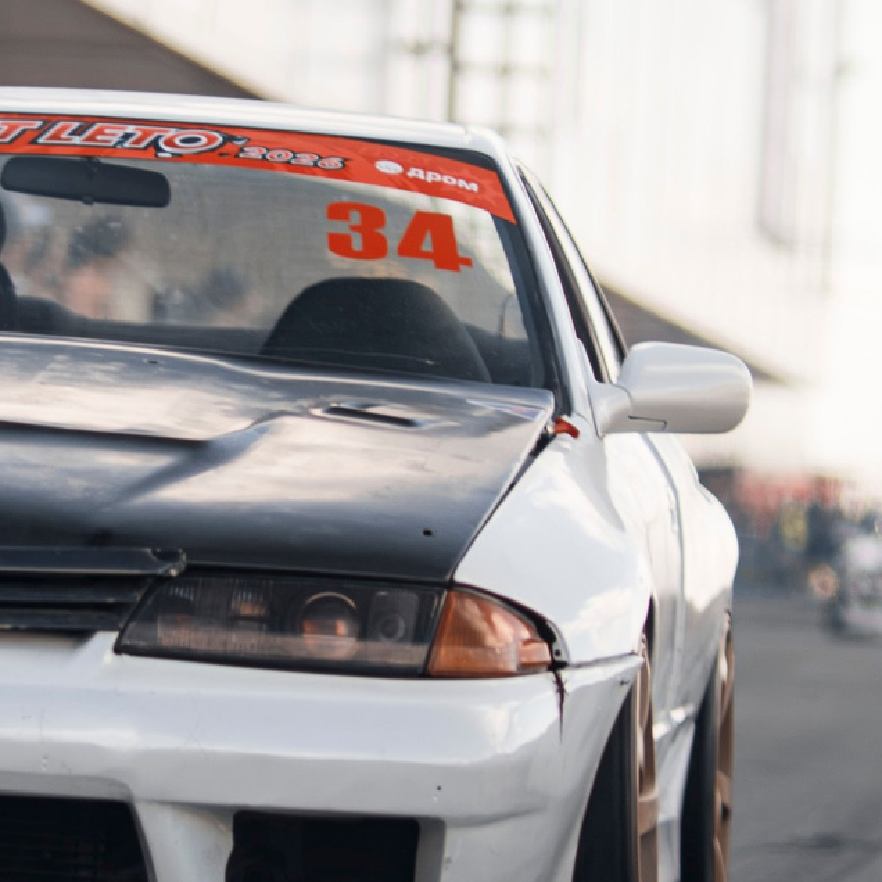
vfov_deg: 6.0
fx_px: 8389
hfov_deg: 6.0
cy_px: 493
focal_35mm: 291
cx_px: 227
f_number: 1.8
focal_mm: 85
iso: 100
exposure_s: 1/125
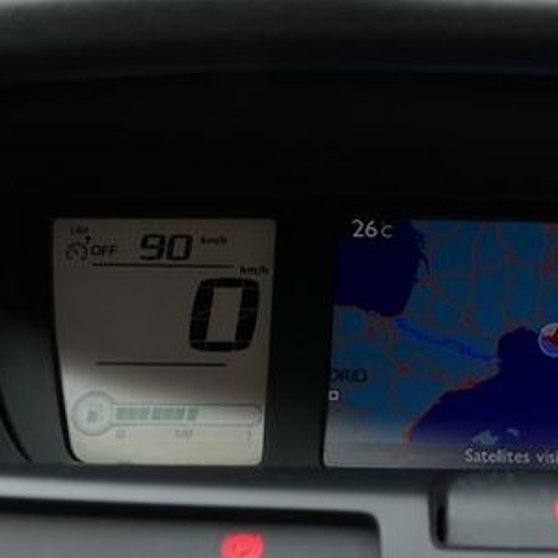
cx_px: 629
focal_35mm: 85
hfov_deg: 19.5
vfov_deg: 20.4
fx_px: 1550
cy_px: 321
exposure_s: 1/100
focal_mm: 11.1
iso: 125
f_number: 3
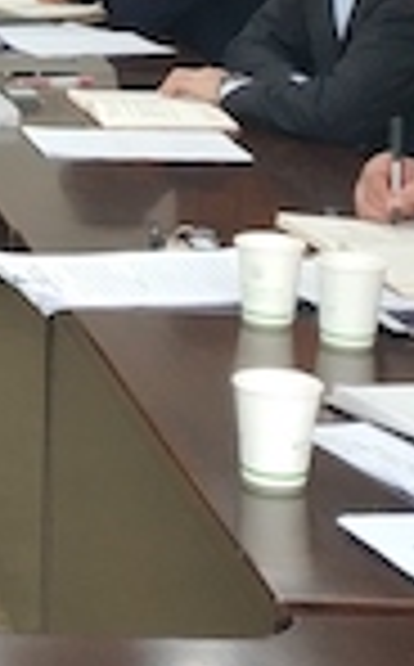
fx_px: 2664
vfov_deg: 14.0
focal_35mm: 147
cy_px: -14
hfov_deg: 8.2
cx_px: -544
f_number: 2
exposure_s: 1/25
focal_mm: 4.5
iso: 276
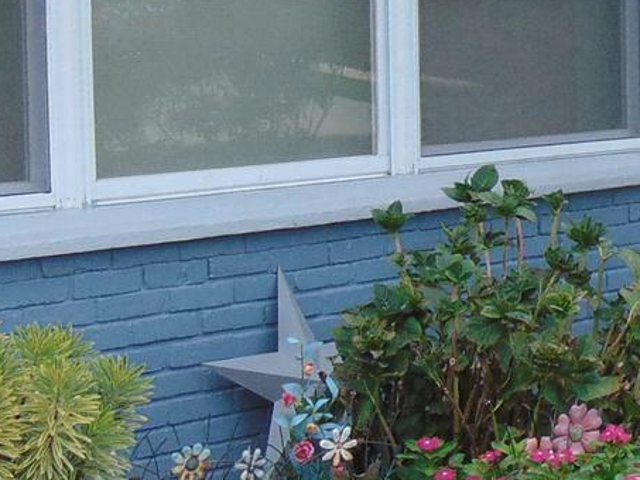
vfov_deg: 13.1
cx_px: 550
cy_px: 141
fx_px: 2090
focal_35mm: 113
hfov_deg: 17.2
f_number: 3
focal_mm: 4.5
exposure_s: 1/800
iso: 80
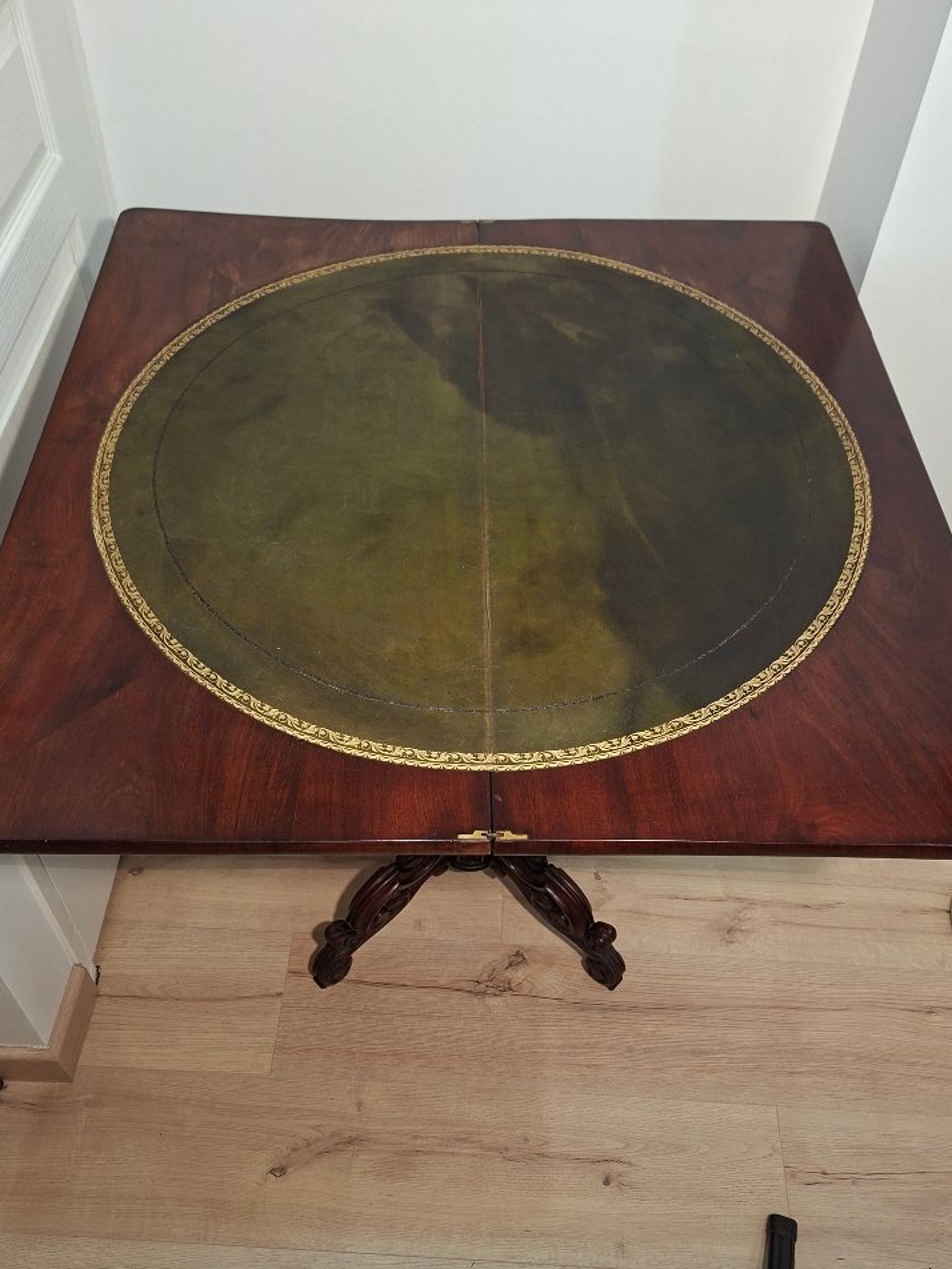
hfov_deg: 48.2
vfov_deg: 61.6
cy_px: 653
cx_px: 468
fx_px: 1063
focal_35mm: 29
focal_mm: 5.54
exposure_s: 1/50
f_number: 1.8
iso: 160
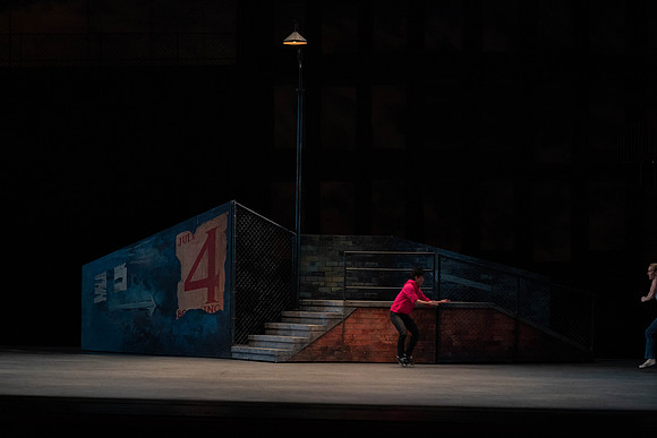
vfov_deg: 14.1
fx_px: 1771
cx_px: 328
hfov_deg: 21.0
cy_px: 219
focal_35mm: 97
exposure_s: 1/400
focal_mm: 97
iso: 3200
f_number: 4.5
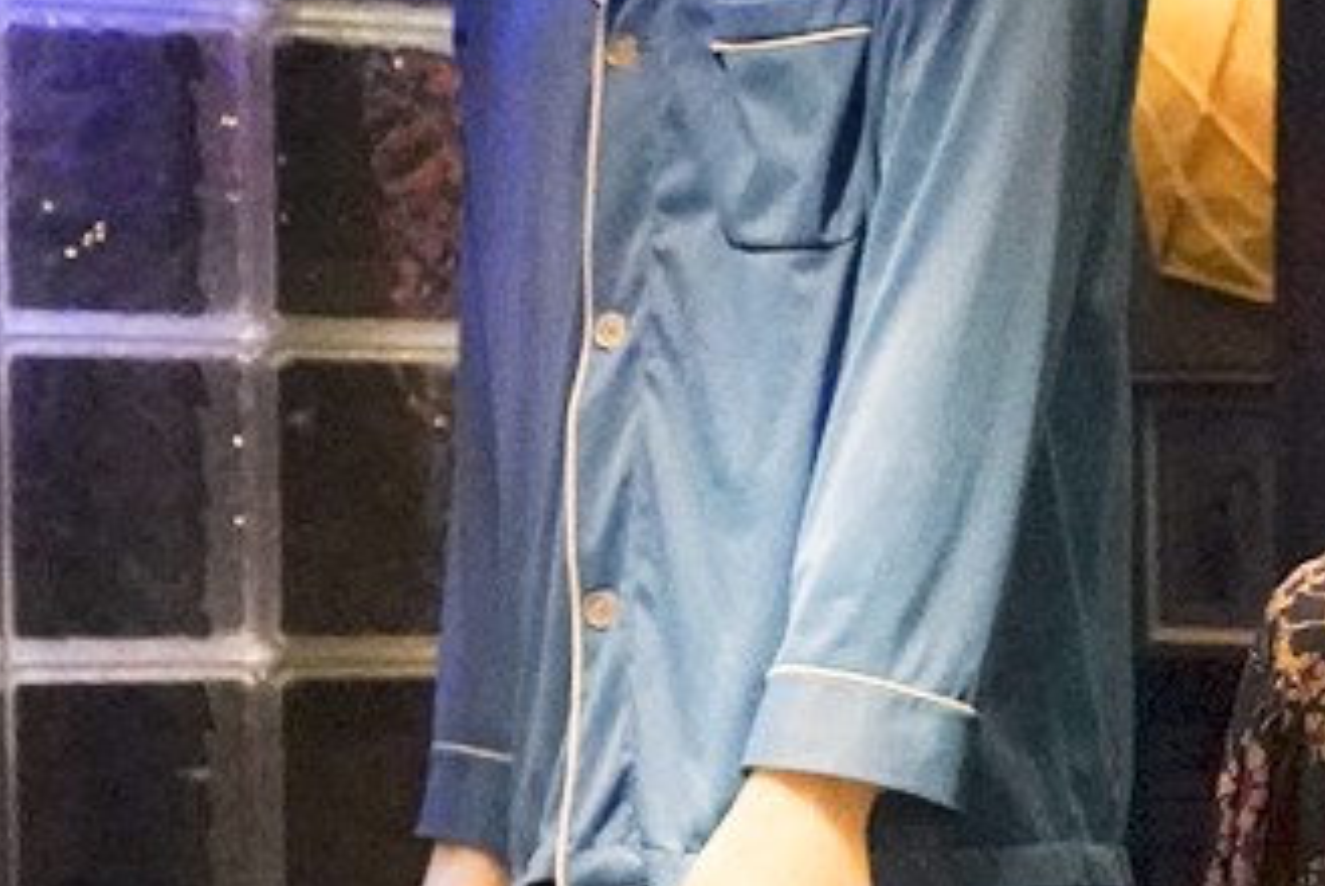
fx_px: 6262
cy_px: 1075
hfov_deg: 11.5
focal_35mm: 170
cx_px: 2094
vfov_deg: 8.0
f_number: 5
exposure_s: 1/100
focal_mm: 28
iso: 10000
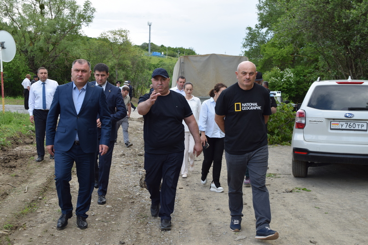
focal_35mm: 48
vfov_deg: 28.1
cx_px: 184
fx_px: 491
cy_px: 122
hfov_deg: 41.1
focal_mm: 32
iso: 360
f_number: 8
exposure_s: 1/250
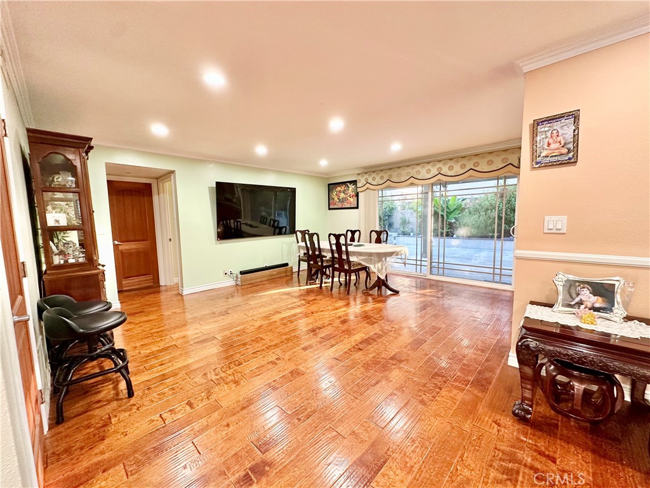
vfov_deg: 85.7
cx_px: 325
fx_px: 263
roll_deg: +1.1
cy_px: 244
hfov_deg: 102.1
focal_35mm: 14
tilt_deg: -5.5
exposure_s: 1/60
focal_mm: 2.22
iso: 250
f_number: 2.2
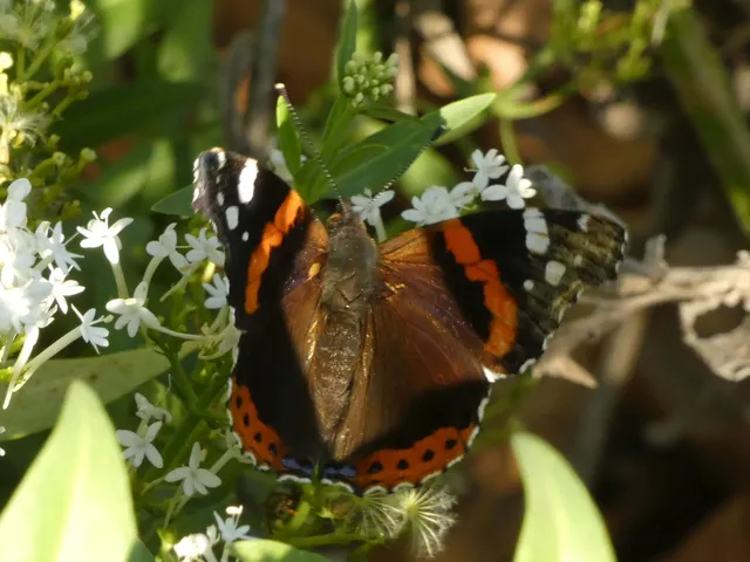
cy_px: 281
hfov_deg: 4.6
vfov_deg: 3.5
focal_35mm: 428
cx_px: 375
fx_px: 9273
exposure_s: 1/100
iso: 320
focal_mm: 76.7
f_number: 5.6
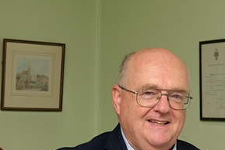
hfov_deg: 19.8
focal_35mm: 101
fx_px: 631
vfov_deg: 13.4
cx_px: 202
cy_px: 147
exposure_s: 1/250
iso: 400
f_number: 5
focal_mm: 32.9
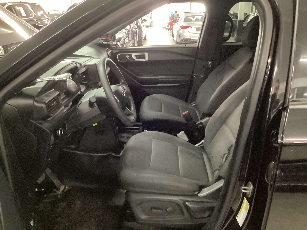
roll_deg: +0.0
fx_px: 275
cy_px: 115
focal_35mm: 31
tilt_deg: -23.3
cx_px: 154
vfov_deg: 45.4
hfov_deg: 58.4
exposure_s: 1/20
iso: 800
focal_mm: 3.3
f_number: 2.4
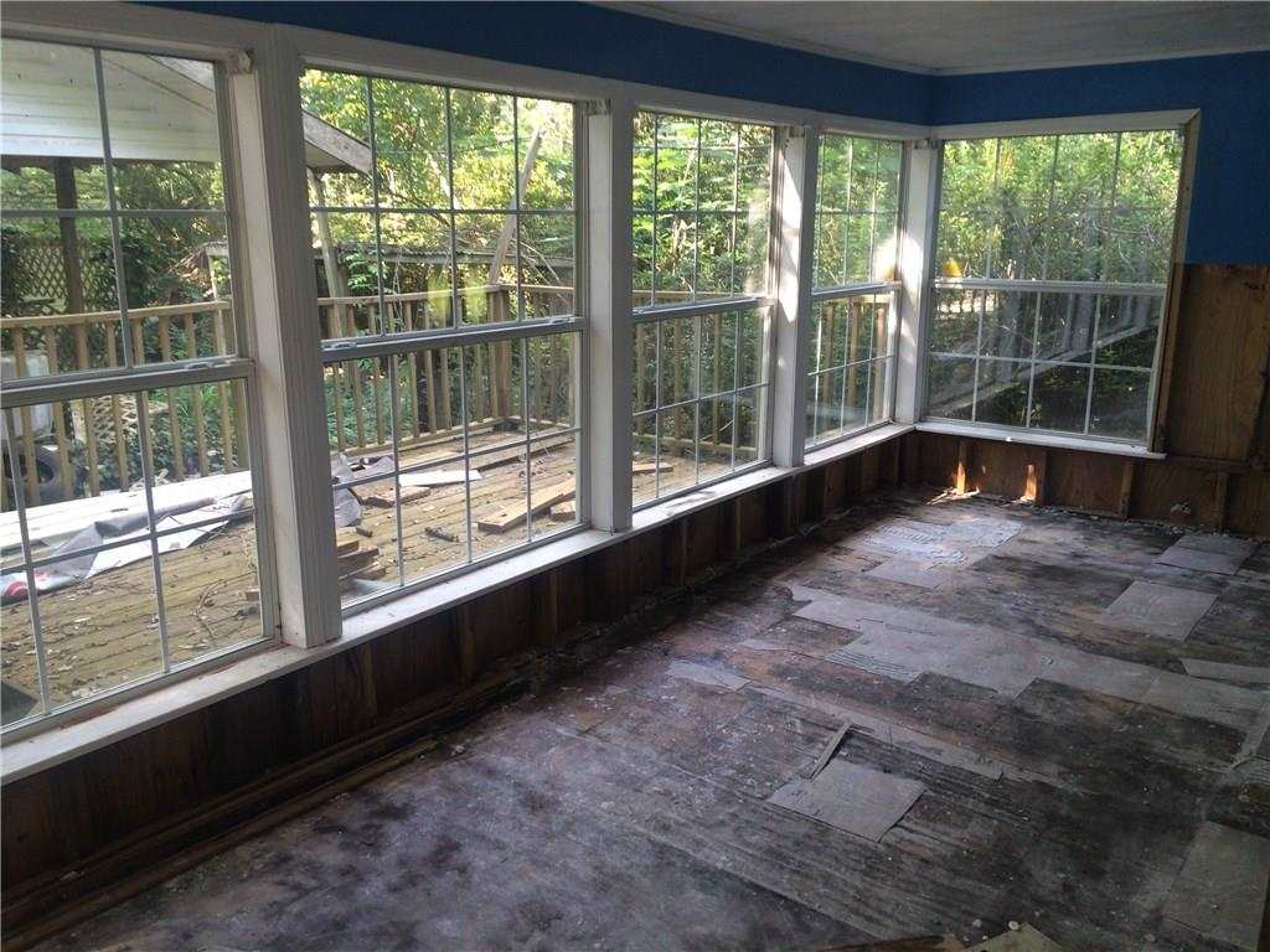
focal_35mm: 29
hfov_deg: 61.7
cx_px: 635
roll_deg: -0.2
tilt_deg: -11.1
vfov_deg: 48.2
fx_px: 1064
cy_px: 476
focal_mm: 4.15
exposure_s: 1/30
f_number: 2.2
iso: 64
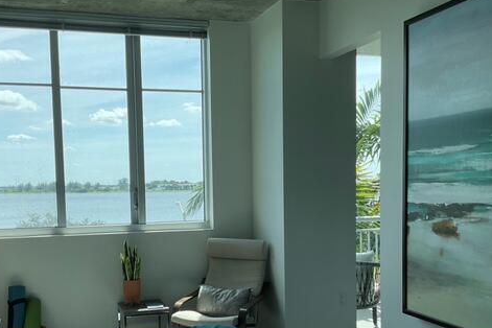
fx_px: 560
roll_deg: +0.5
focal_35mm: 41
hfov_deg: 47.2
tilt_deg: -3.5
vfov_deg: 32.4
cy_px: 219
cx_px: 205
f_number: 1.8
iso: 16
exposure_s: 1/749
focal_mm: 3
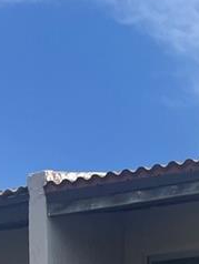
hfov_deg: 10.8
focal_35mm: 131
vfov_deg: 12.6
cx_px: 330
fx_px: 1002
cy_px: 577
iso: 50
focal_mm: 5.1
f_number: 1.6
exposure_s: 1/3521
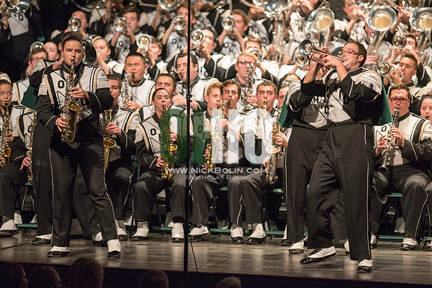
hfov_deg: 6.9
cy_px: 144
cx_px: 216
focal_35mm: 300
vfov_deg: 4.6
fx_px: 3601
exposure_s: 1/500
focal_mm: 300
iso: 4000
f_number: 2.8
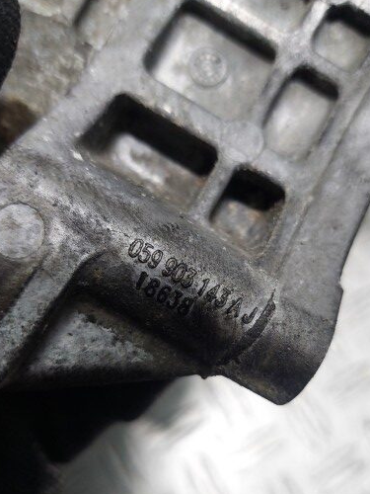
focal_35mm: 32
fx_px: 456
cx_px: 200
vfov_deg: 56.5
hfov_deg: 44.1
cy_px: 287
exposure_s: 1/100
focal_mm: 5.23
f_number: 1.8
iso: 125
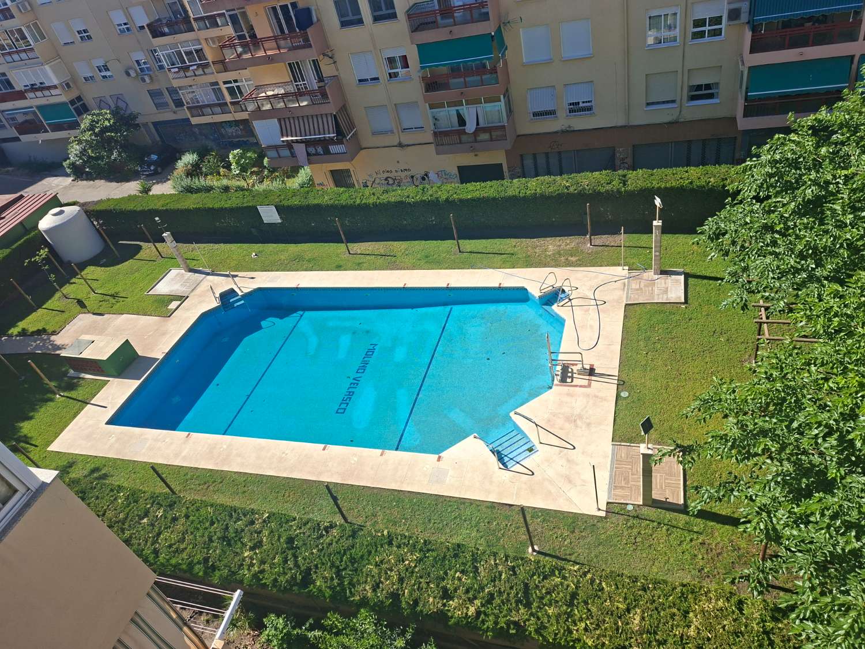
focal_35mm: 23
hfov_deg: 73.9
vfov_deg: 58.9
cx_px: 432
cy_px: 324
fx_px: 575
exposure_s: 1/1712
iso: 50
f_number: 1.8
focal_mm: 5.54
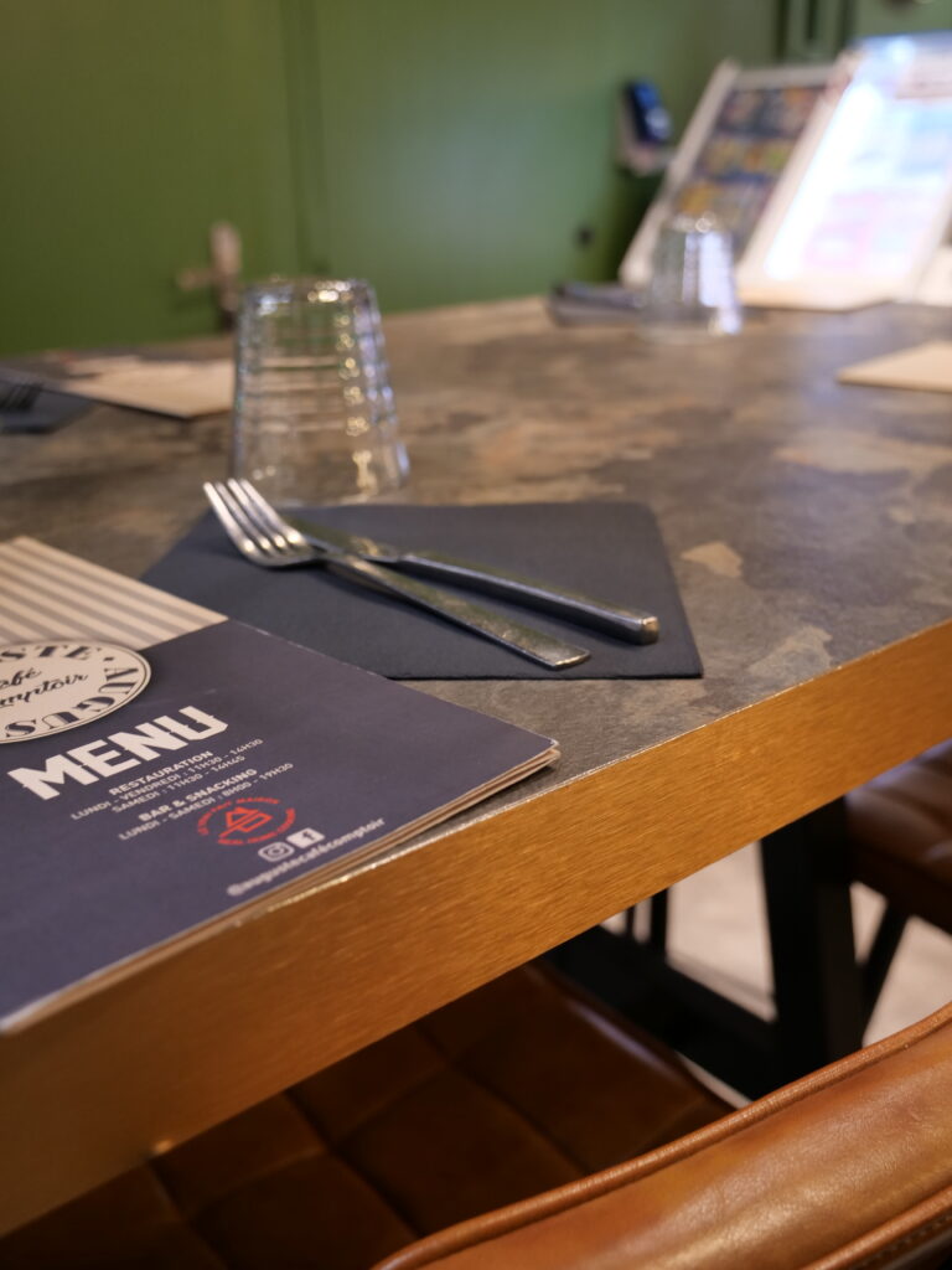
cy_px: 635
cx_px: 476
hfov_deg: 41.8
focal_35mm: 34
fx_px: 1247
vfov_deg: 54.0
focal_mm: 17
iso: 500
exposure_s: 1/60
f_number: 3.1
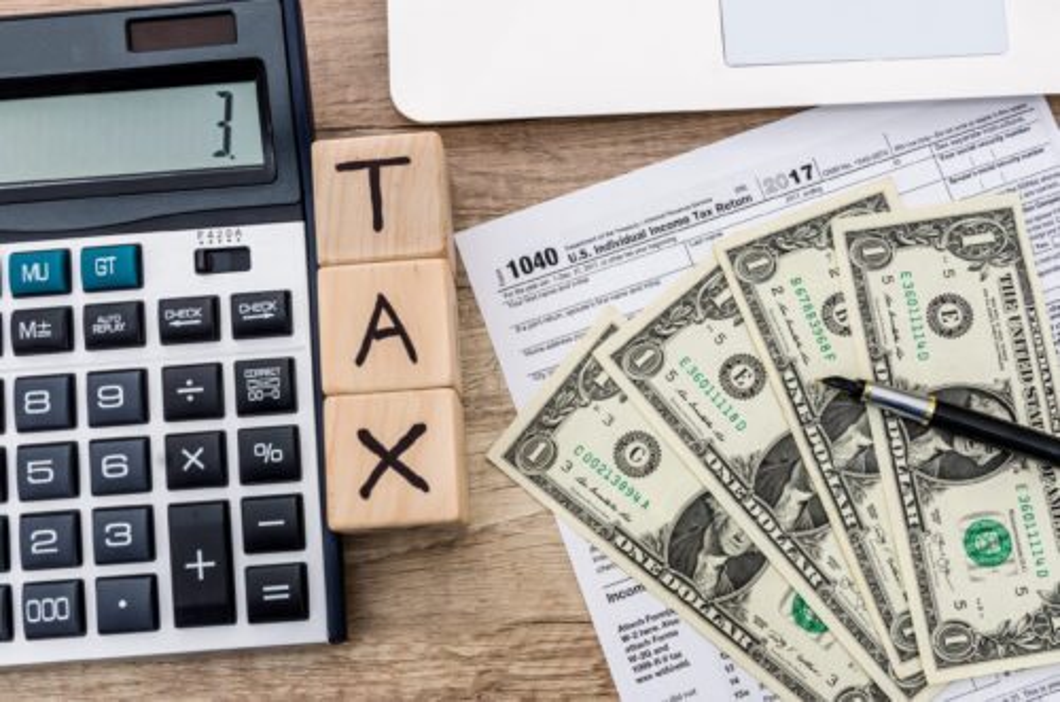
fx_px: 1366
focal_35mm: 46
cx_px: 530
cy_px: 351
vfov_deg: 28.8
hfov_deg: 42.4
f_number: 9
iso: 500
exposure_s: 1/125
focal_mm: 31
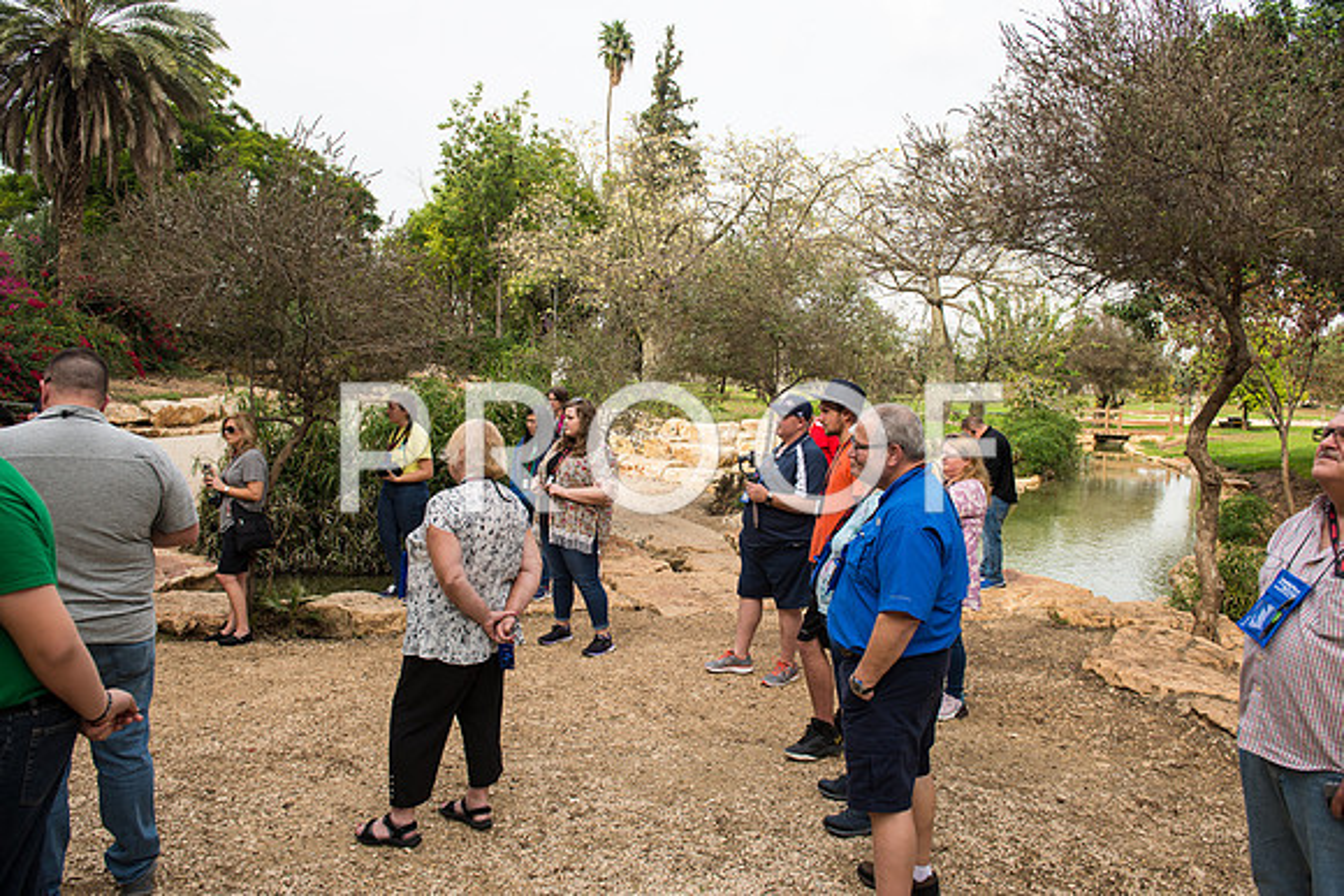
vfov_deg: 53.2
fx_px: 896
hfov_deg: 73.7
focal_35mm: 24
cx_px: 672
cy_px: 448
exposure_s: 1/400
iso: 100
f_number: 3.5
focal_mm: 24
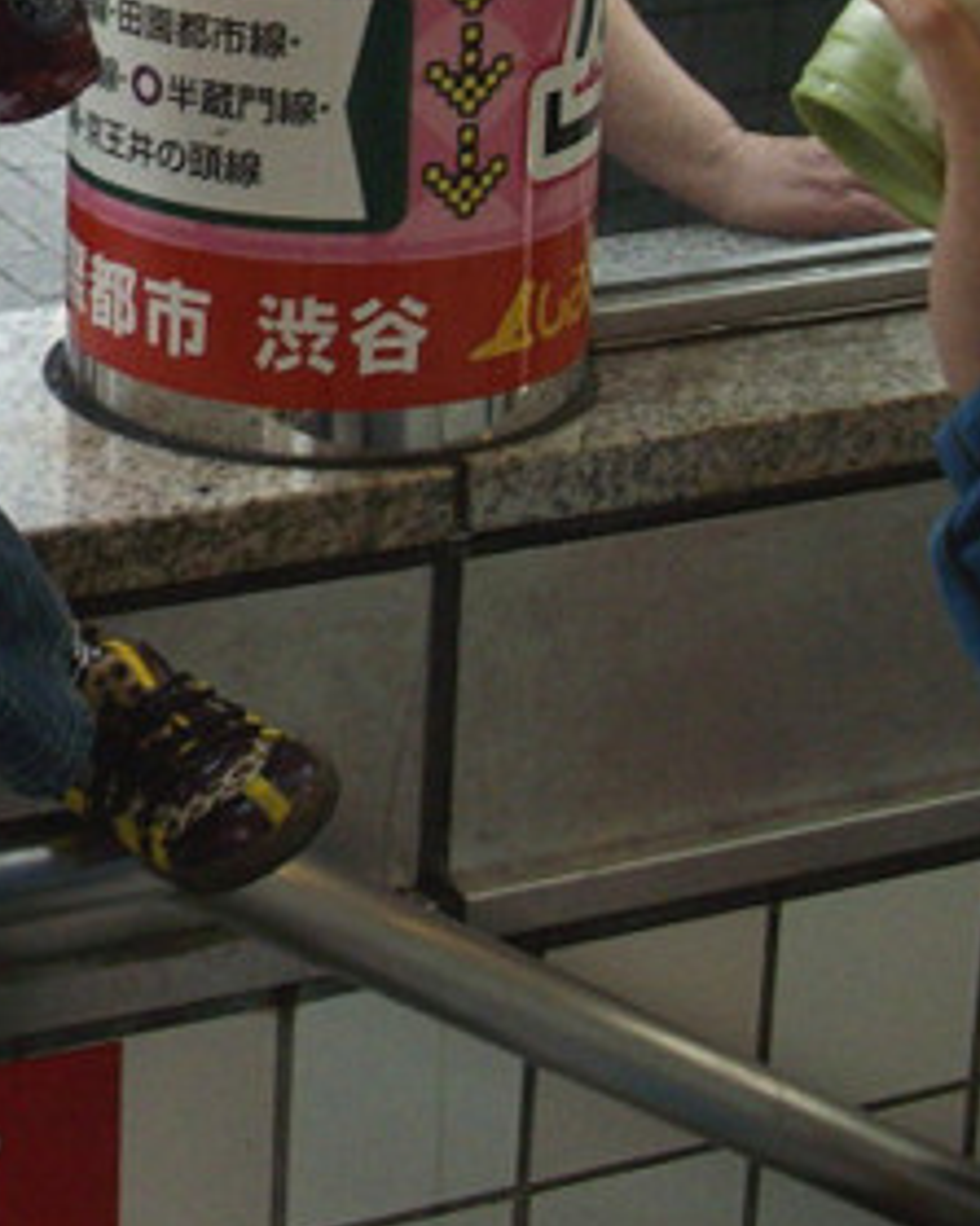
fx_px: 3990
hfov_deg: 13.6
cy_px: -62
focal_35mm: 110
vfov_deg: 17.0
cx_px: -207
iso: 80
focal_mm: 6.2
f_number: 2.8
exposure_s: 1/160
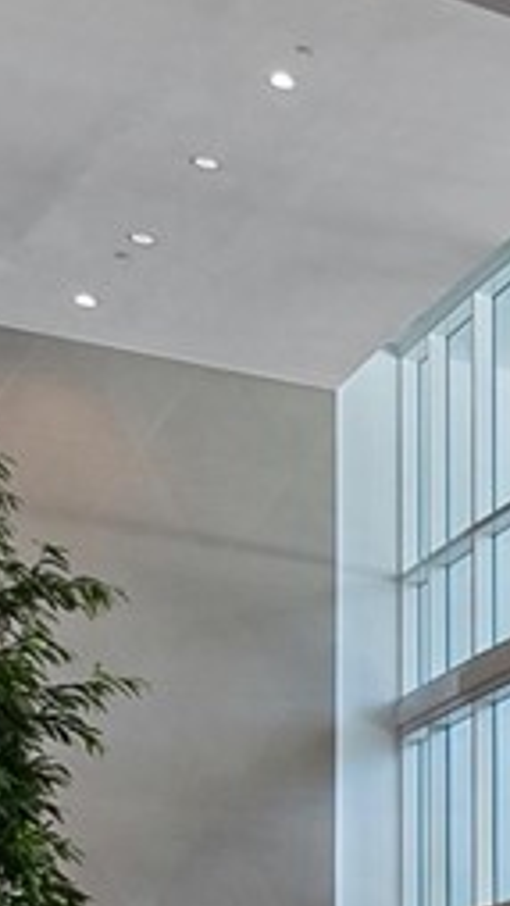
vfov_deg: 19.7
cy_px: 1238
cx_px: 1598
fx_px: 2354
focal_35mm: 98
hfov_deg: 9.4
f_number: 4
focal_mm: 7
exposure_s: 1/30
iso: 100
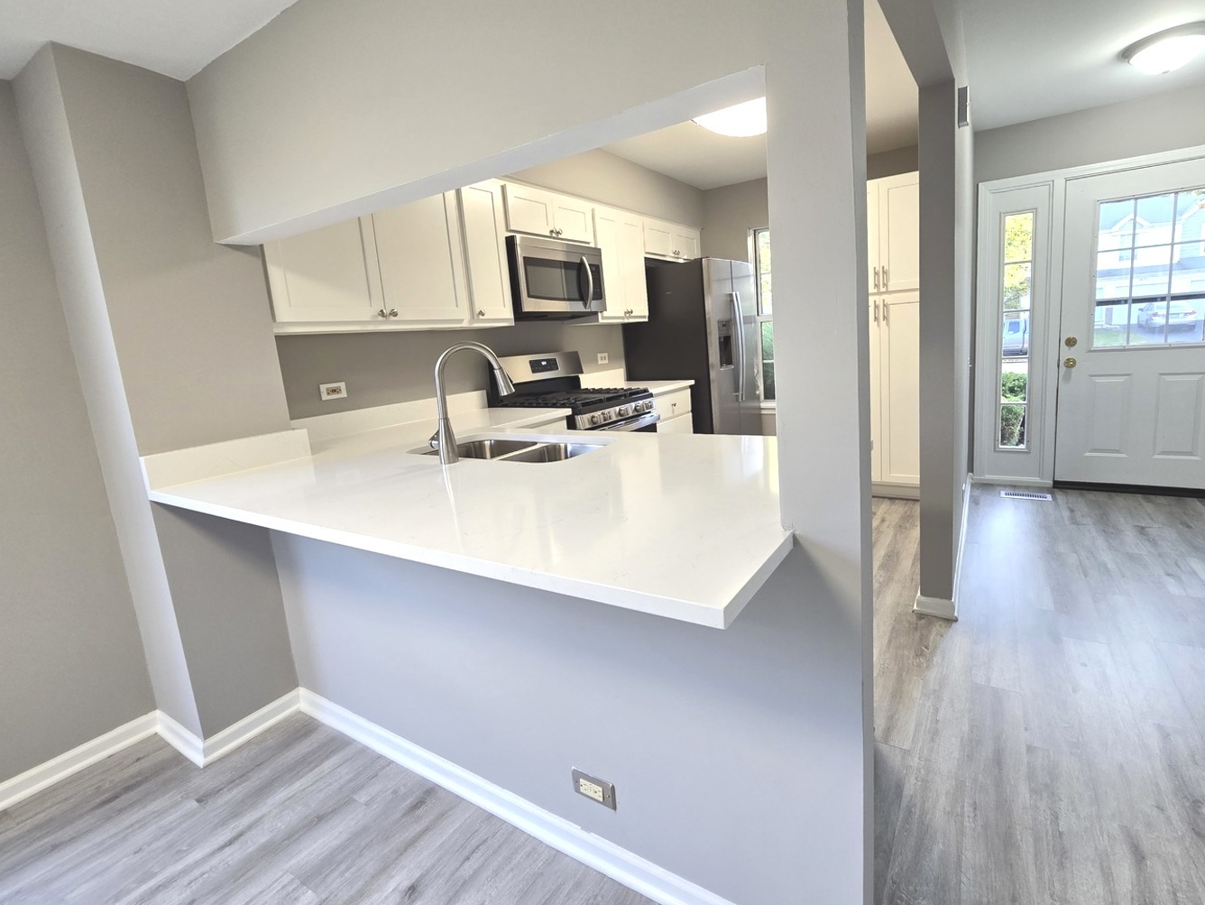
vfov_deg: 85.7
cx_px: 644
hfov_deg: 101.9
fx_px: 488
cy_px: 440
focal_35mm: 14
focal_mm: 2.2
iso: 100
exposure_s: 1/60
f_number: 2.2
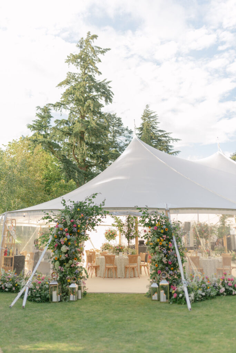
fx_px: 344
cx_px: 118
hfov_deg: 37.9
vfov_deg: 54.4
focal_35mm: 35
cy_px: 176
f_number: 1.4
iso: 100
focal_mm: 35
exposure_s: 1/1000
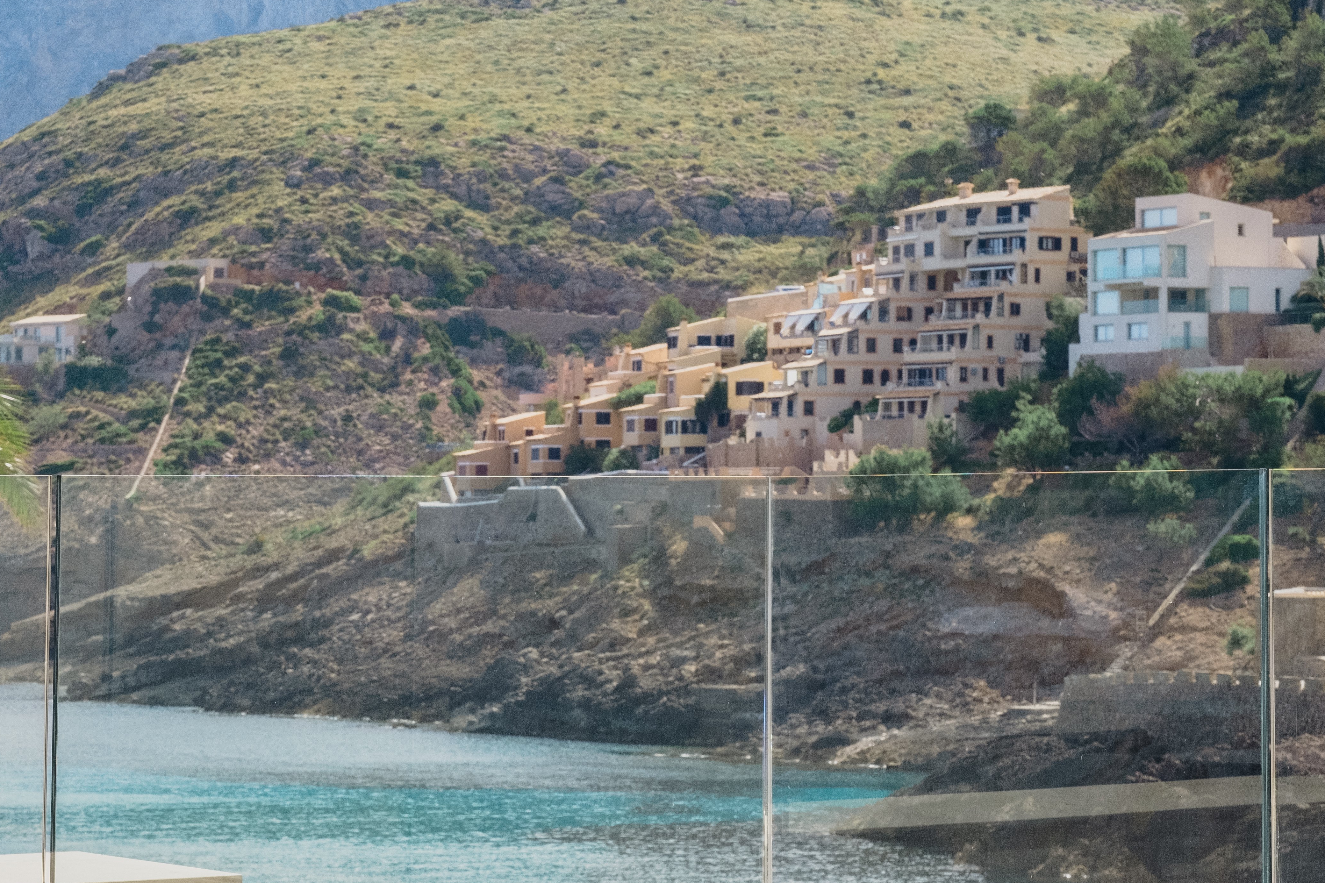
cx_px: 445
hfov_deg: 16.2
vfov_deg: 10.9
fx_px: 4637
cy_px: 617
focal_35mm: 126
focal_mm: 56
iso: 250
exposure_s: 1/320
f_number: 11
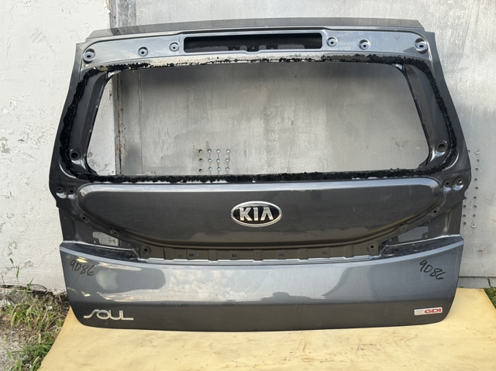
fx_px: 687
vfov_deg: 30.2
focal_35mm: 48
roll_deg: -0.1
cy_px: 186
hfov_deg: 39.7
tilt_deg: -10.7
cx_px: 248
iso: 64
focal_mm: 6.76
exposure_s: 1/428
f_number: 1.78
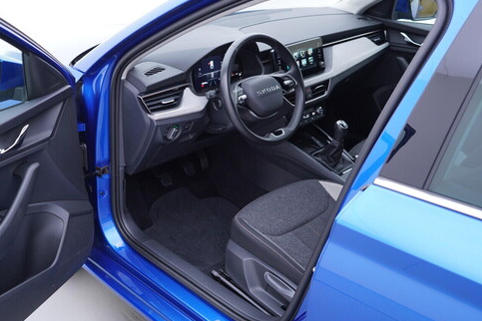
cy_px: 160
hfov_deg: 47.3
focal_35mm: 41
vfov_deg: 32.6
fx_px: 549
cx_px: 209
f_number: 2.8
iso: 160
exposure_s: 1/40
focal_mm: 24
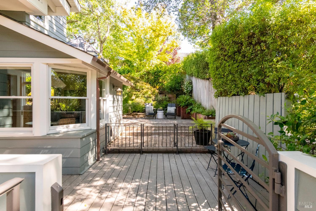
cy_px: 106
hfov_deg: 84.0
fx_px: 176
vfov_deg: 61.9
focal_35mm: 20
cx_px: 158
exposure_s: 1/320
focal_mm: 20
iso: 4000
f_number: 10
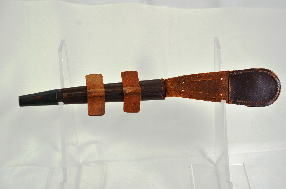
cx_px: 143
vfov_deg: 15.6
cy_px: 94
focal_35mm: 87
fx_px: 690
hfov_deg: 23.4
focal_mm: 58
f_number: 5
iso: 400
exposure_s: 1/250
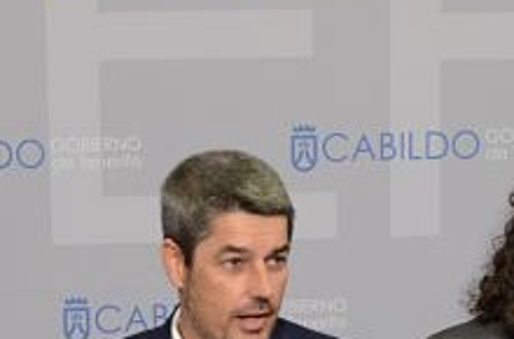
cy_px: 631
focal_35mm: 166
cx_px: 189
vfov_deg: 7.9
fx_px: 2362
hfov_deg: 12.4
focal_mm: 27
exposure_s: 1/30
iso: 1400
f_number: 5.6
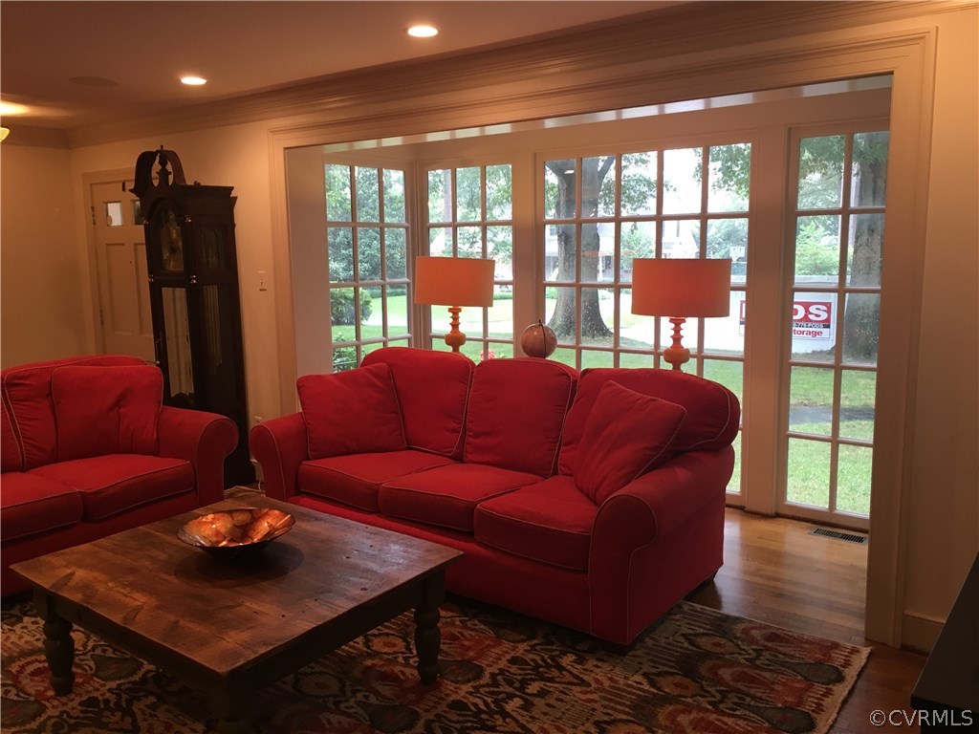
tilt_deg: -8.1
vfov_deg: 48.2
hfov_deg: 61.7
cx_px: 490
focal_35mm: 29
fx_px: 820
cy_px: 367
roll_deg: +0.4
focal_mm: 4.15
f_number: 2.2
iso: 80
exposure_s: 1/30
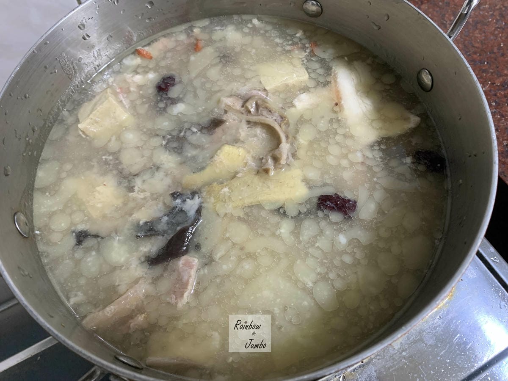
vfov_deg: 53.1
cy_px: 190
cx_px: 254
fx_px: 382
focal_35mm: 26
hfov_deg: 67.3
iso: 200
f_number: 1.8
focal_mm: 4.25
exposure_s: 1/49
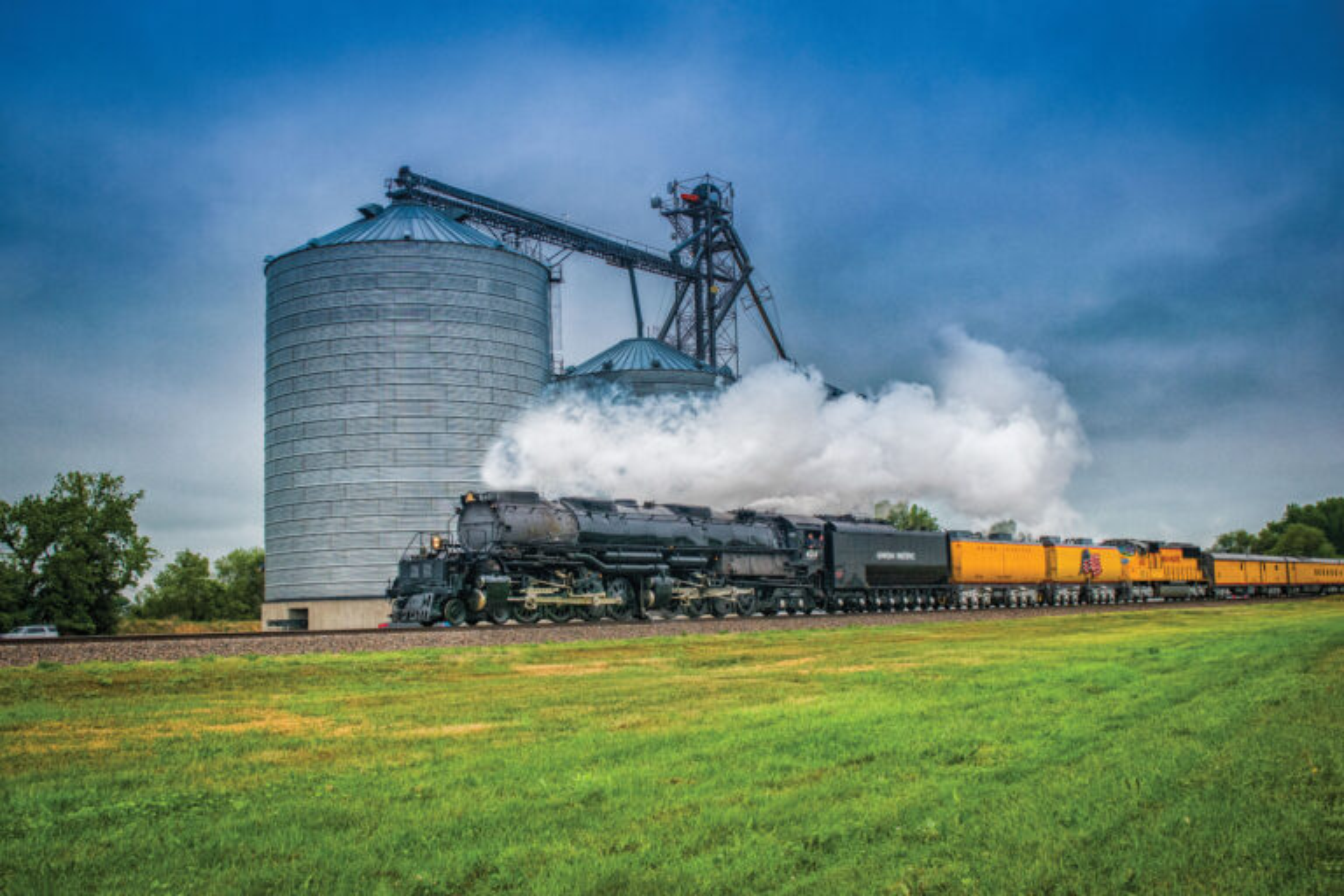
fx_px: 1400
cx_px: 672
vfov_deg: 35.5
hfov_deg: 51.3
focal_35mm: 38
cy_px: 448
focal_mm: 25
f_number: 7.1
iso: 640
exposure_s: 1/400
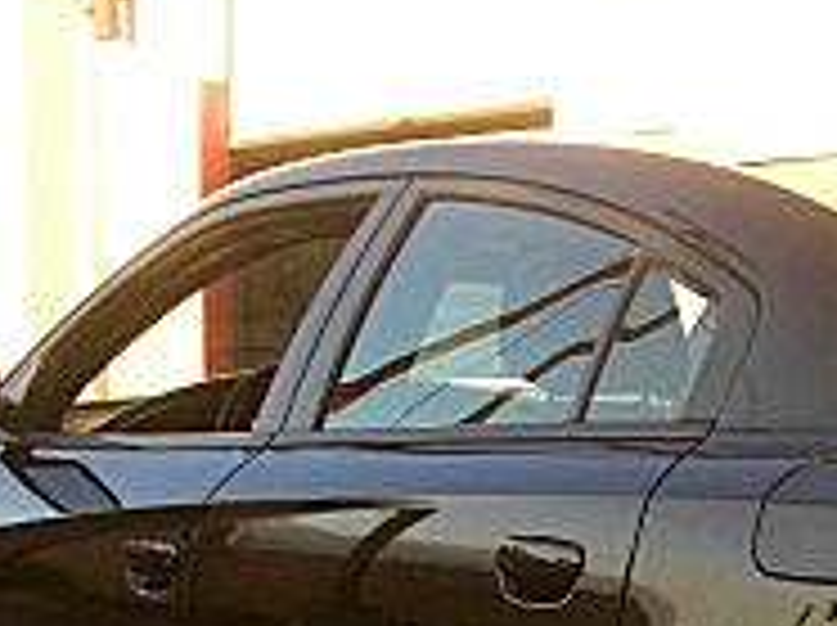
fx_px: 2994
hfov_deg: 15.4
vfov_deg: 11.6
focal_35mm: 124
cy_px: 797
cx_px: 958
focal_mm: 6.3
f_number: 2.8
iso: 50
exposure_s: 1/100
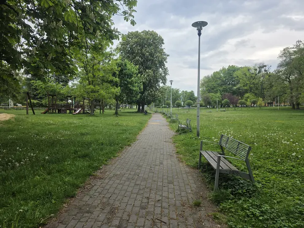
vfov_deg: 58.9
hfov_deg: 73.9
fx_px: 202
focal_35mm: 23
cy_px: 114
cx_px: 152
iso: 80
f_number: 1.7
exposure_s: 1/1354
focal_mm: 6.3
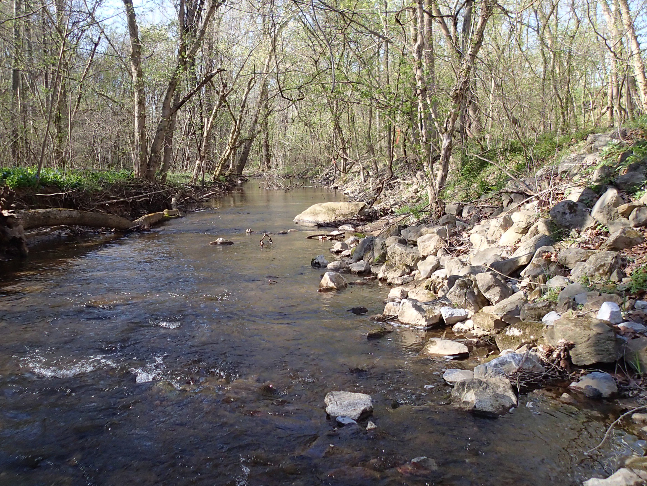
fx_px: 654
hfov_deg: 51.8
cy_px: 276
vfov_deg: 40.6
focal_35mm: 35
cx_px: 224
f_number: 2
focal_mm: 4.5
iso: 200
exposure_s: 1/800
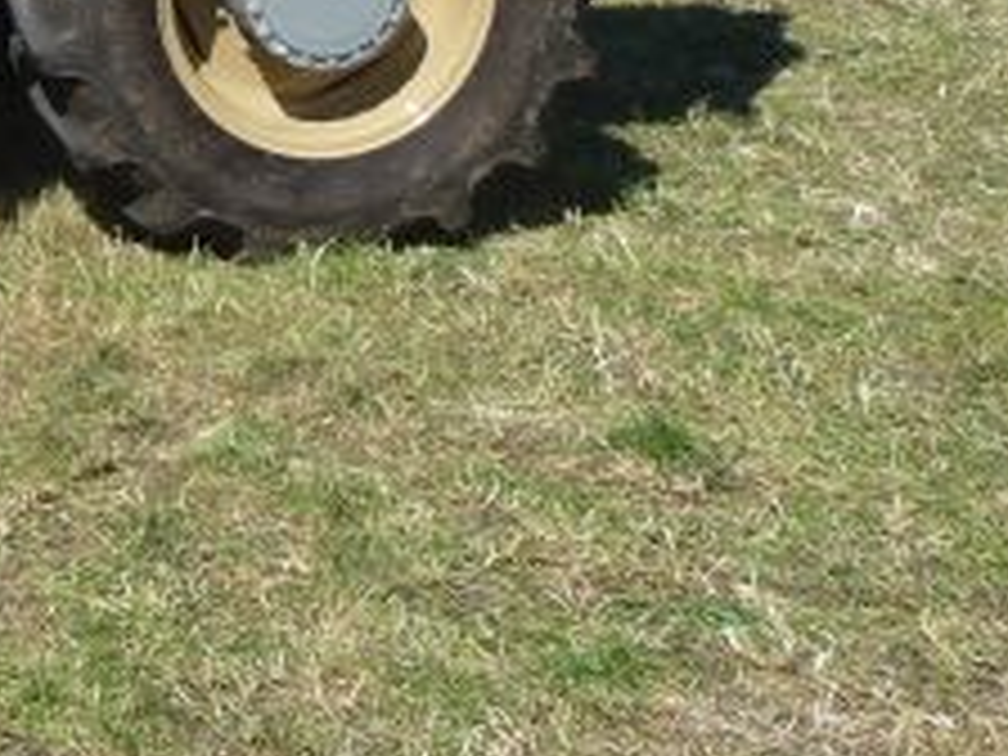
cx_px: -504
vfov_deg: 12.8
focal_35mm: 107
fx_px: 3116
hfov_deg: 16.7
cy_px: -513
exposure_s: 1/800
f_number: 3.4
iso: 100
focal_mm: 5
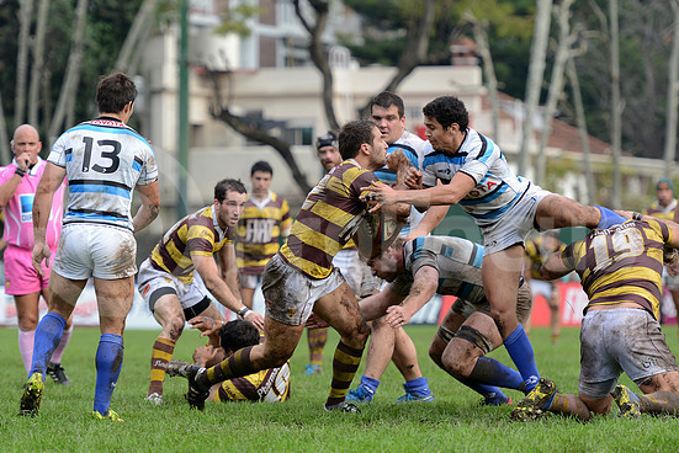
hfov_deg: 9.3
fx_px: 4170
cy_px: 230
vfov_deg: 6.2
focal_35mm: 221
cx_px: 328
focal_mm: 210
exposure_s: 1/800
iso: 500
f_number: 4
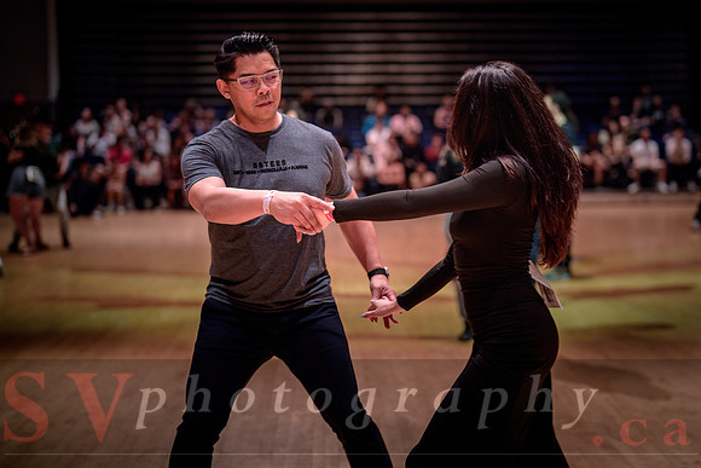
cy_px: 200
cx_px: 406
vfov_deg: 23.1
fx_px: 1145
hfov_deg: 34.0
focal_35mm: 59
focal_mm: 50
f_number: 1.4
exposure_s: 1/250
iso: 1250
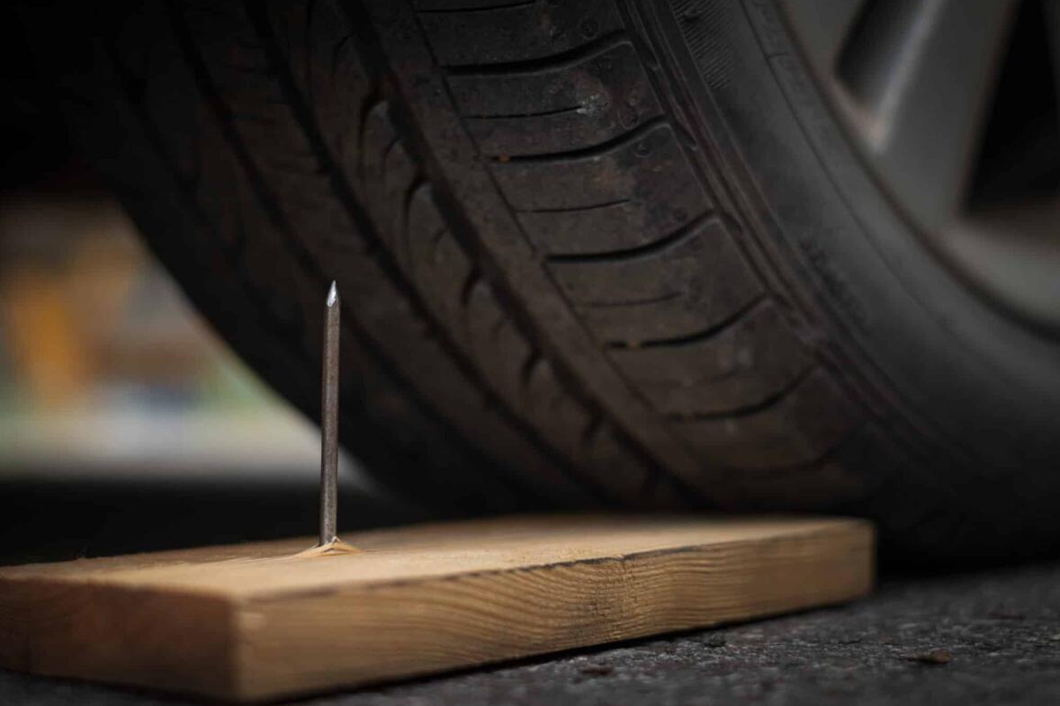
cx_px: 533
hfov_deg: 36.9
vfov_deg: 25.1
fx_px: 1590
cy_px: 354
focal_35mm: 54
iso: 200
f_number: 2.2
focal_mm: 35
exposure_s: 1/250
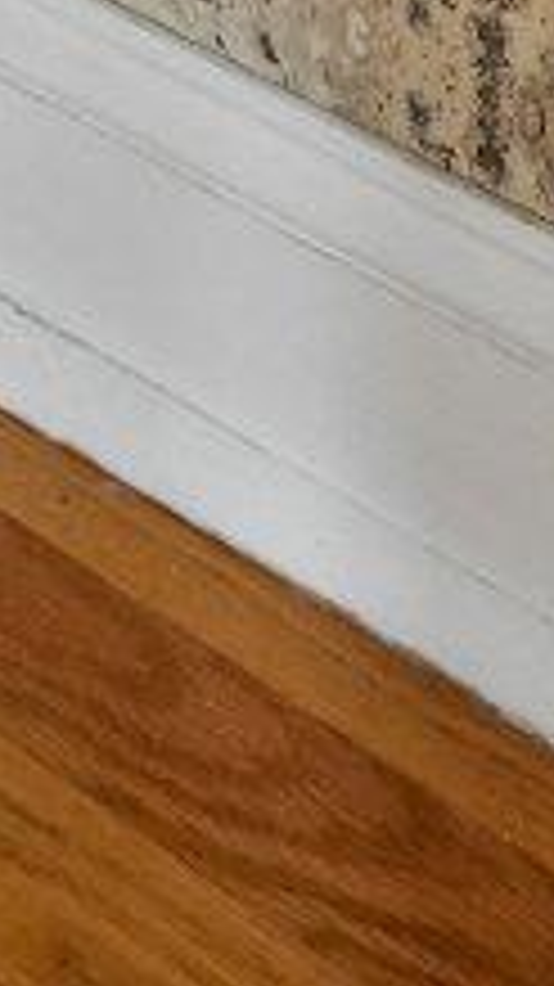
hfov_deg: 9.7
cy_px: -2467
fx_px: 3268
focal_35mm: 125
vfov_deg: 9.5
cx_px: 351
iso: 3200
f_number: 8
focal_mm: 17
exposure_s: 1/50
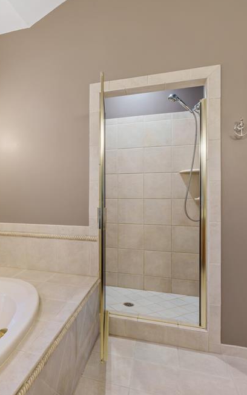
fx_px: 258
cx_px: 59
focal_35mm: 24
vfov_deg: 74.8
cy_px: 199
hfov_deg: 48.9
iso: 250
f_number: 7.1
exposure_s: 1/4
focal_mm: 15
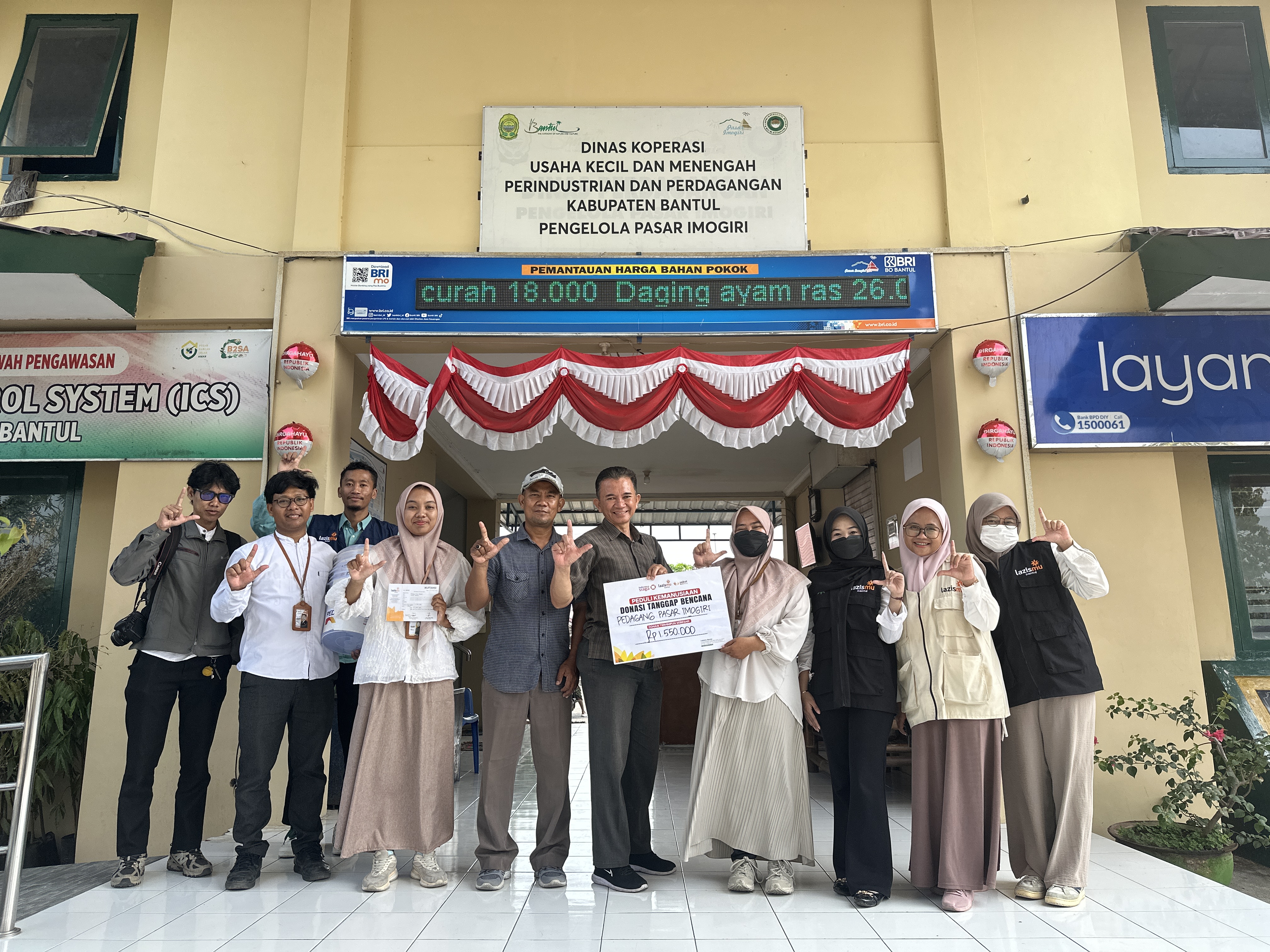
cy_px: 476
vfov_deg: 56.8
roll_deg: -0.3
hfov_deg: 71.6
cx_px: 635
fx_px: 881
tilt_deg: +11.4
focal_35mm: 24
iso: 80
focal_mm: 6.86
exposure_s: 1/887
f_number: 1.78
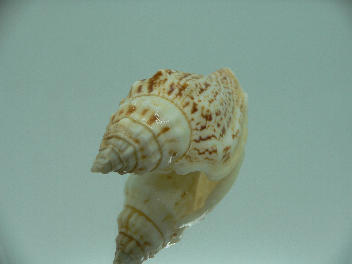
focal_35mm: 35
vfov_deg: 40.7
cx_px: 176
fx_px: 356
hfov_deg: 52.6
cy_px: 132
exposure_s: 1/80
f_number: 2.8
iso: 80
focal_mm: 4.6
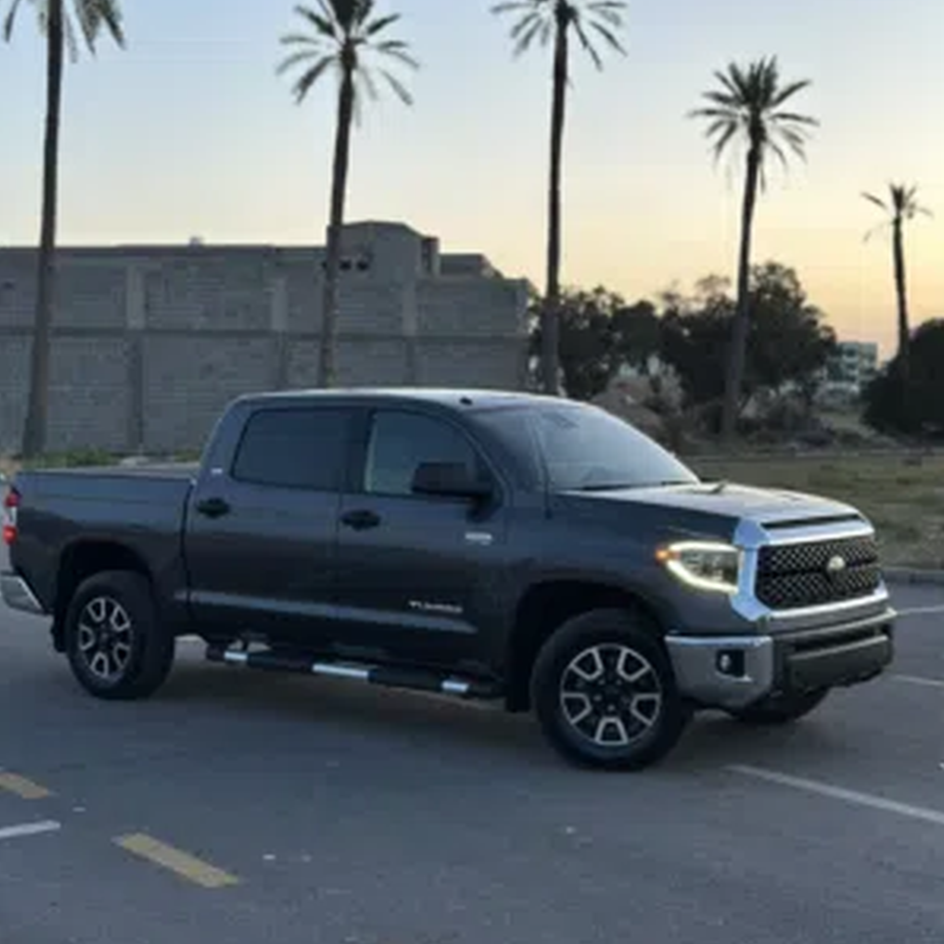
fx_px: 1759
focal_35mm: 57
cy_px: 469
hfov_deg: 30.0
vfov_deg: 30.0
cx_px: 472
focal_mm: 6.86
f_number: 1.78
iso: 160
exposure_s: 1/60
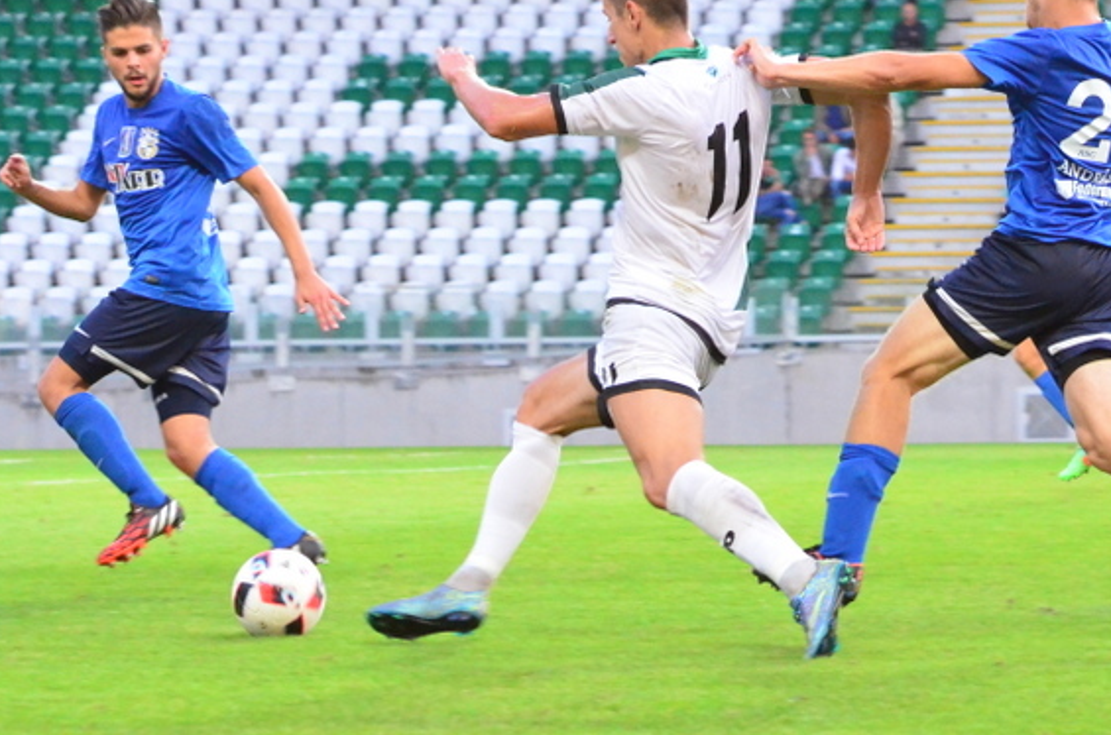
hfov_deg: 9.2
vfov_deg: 6.1
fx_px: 6867
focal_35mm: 223
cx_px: 789
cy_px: -25
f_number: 5.6
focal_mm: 70
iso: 3200
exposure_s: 1/400
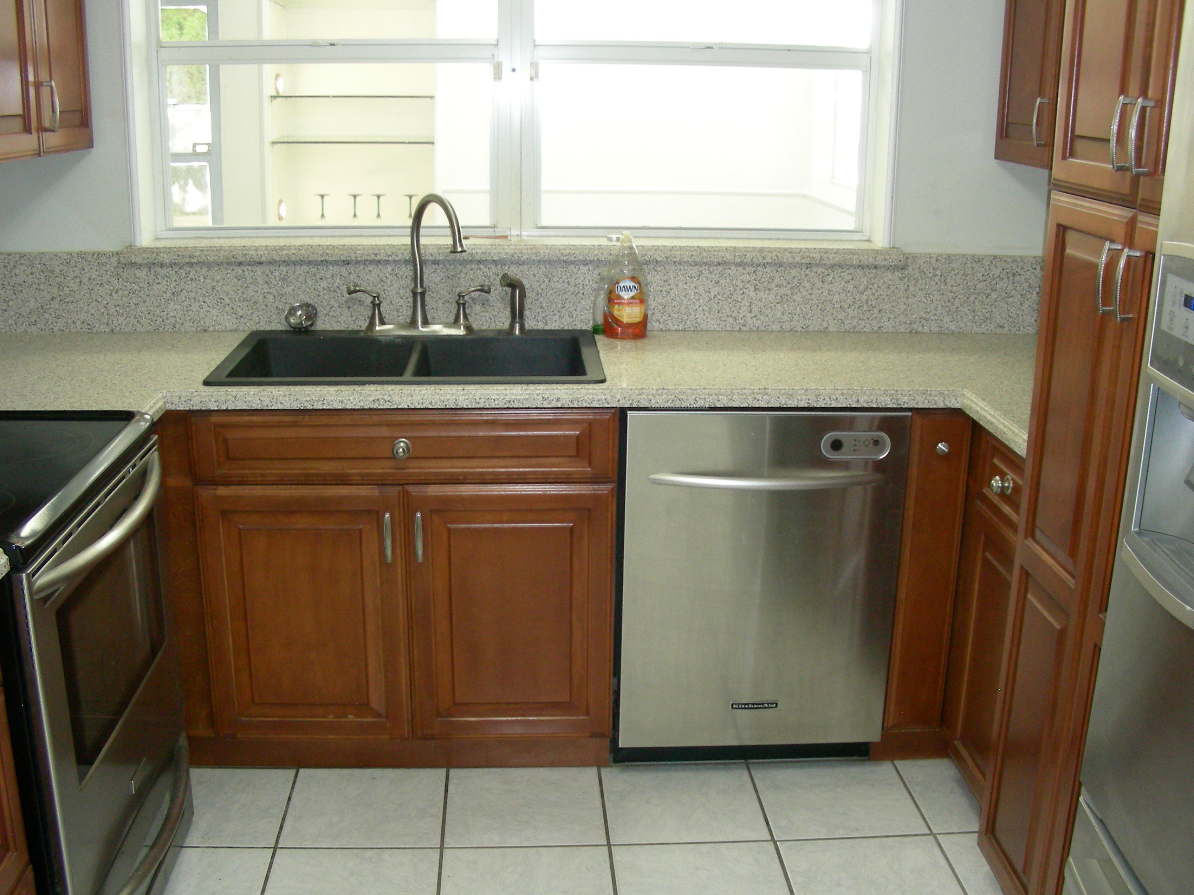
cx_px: 597
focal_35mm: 38
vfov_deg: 37.7
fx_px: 1311
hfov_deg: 49.0
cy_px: 448
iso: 200
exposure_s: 1/18
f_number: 3.5
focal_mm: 6.3
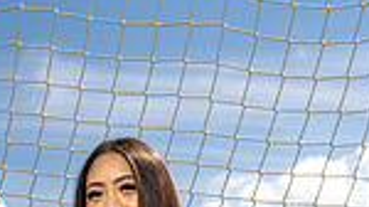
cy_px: 527
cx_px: 62
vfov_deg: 9.7
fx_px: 1046
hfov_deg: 19.8
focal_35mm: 107
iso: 100
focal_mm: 34
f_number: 8
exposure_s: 1/250
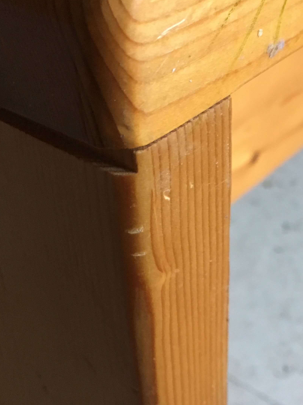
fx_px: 630
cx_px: 140
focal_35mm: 54
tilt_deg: -37.1
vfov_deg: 35.5
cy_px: 213
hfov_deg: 27.0
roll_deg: +4.6
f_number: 2.2
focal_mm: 4.15
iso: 200
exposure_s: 1/25
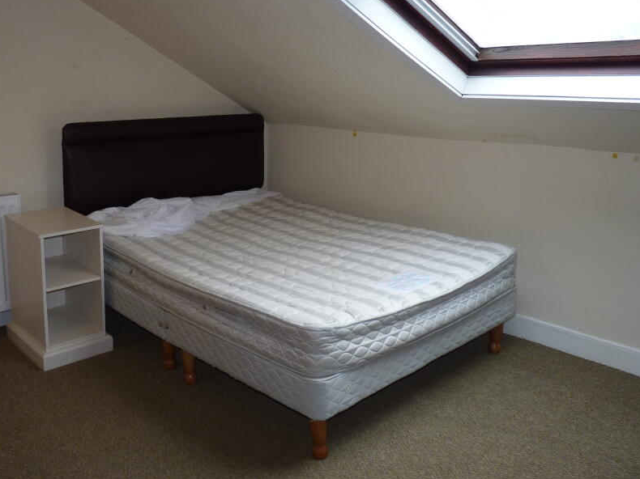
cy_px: 172
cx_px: 287
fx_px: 647
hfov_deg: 52.5
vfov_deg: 40.3
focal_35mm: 35
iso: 100
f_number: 2.8
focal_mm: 4.8
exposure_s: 1/30
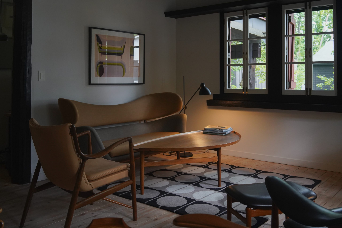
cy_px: 114
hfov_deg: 54.4
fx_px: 332
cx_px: 171
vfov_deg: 37.9
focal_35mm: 35
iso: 2500
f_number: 6.3
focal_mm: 35
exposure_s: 1/125
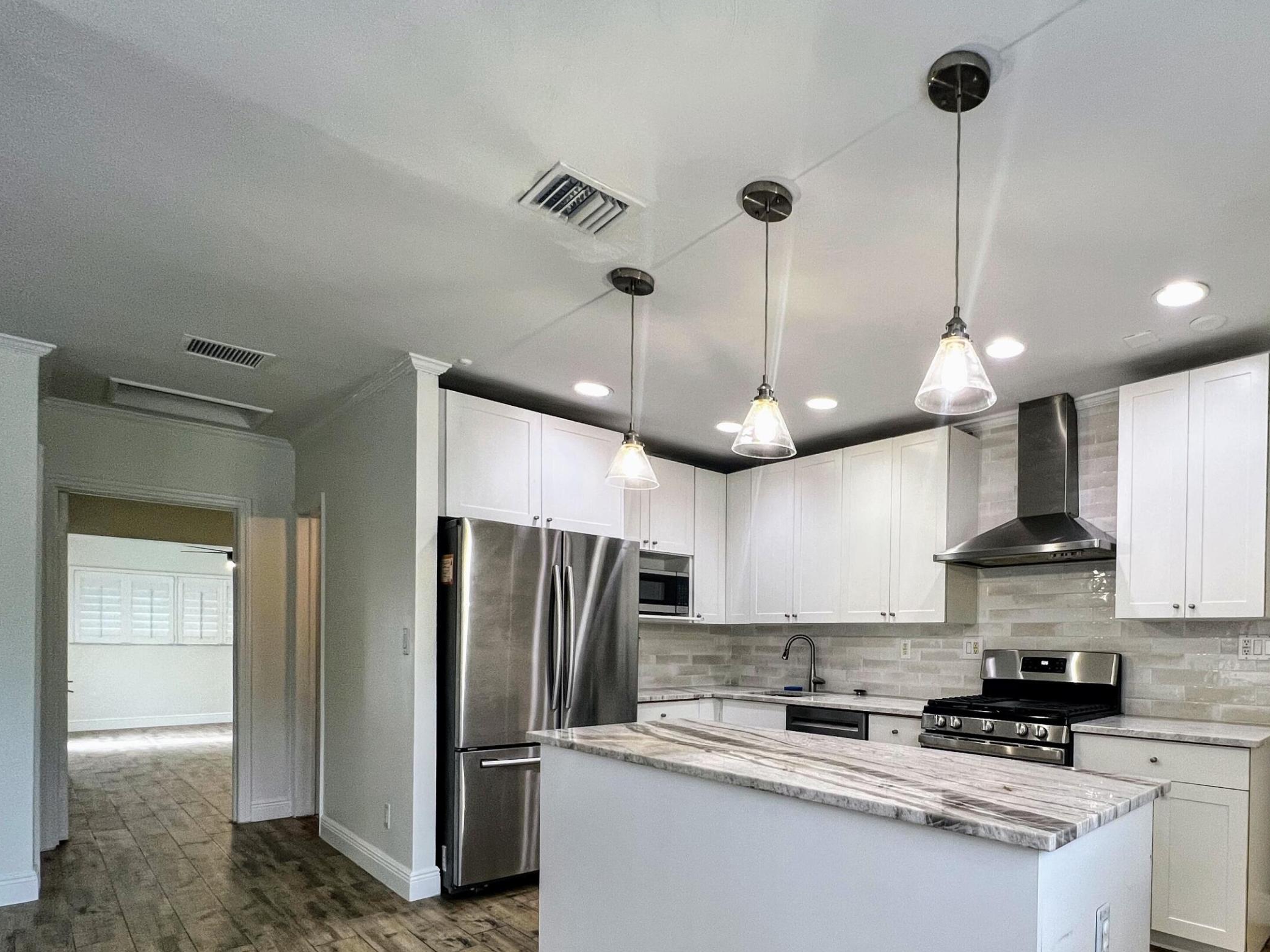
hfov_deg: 83.8
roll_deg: -0.6
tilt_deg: +0.3
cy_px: 655
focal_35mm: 18
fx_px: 660
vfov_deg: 69.0
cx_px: 876
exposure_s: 1/120
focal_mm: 1.57
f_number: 1.8
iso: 200
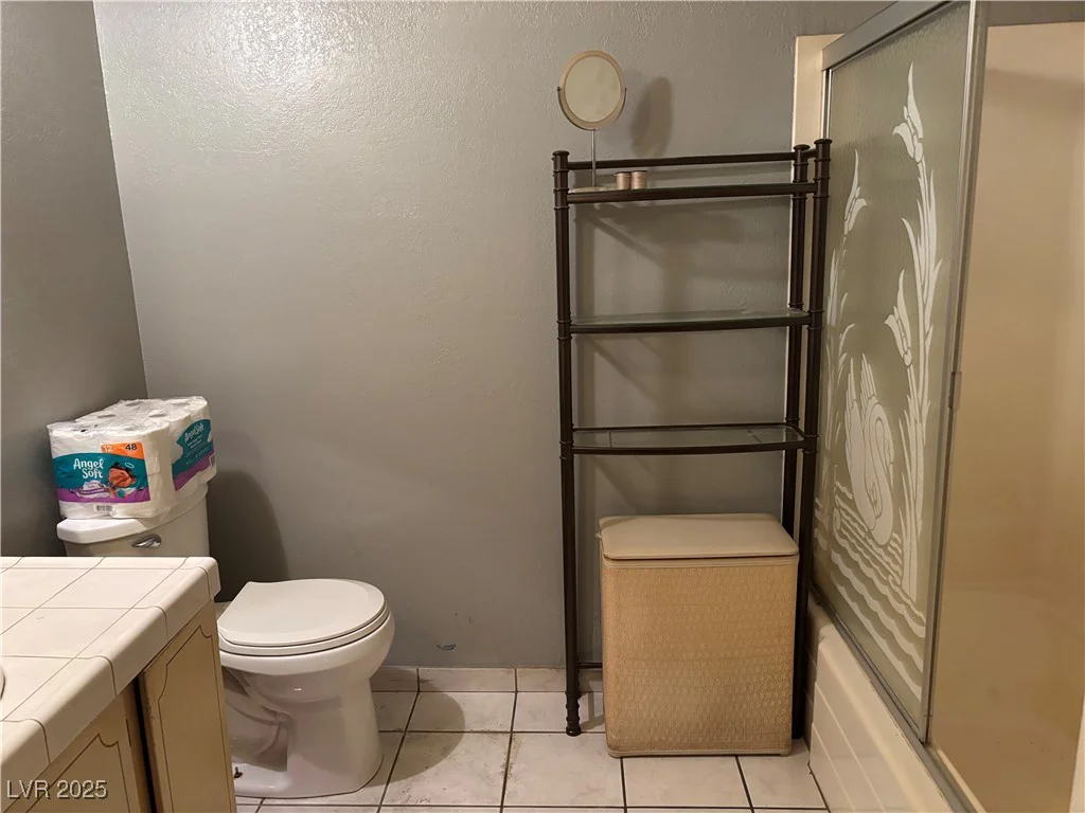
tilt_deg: -13.6
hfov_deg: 67.3
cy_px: 406
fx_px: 815
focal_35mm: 26
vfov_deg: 53.1
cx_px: 542
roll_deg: +1.4
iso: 500
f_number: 1.6
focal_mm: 5.96
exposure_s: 1/40
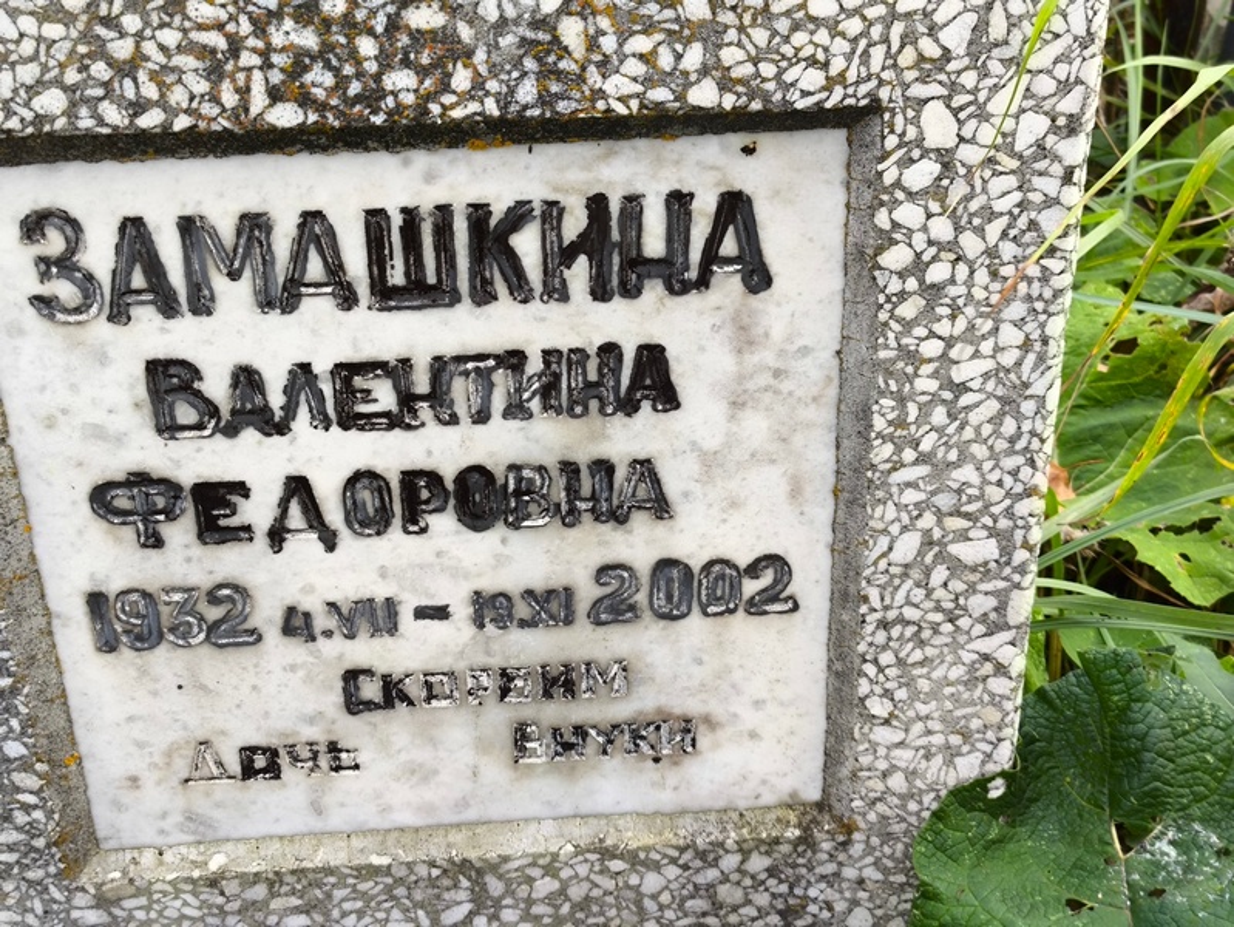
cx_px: 617
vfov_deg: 29.1
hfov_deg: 38.2
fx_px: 1783
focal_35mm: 50
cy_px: 464
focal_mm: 4.71
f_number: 1.7
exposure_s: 1/120
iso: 64
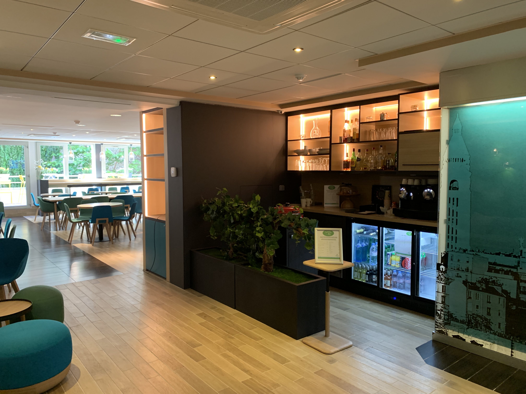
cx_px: 263
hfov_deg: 67.3
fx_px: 395
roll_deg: -0.5
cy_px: 197
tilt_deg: -2.9
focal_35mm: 26
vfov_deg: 53.1
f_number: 1.8
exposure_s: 1/60
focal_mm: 4.25
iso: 250
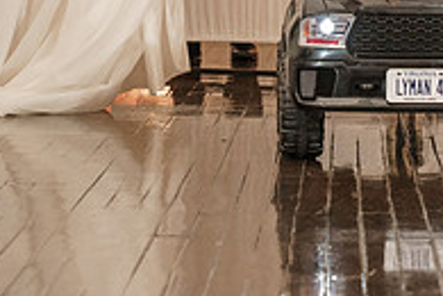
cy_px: 43
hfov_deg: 8.1
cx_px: 491
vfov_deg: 5.4
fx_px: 3101
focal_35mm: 252
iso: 2000
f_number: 4
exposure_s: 1/160
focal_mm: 70
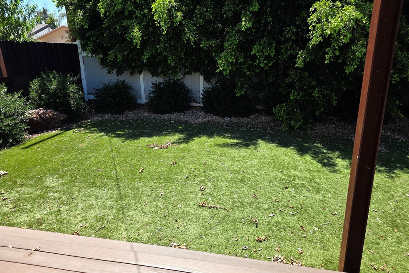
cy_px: 132
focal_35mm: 24
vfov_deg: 53.1
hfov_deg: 73.8
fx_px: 273
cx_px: 205
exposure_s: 1/2082
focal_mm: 6.3
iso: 80
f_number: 1.7
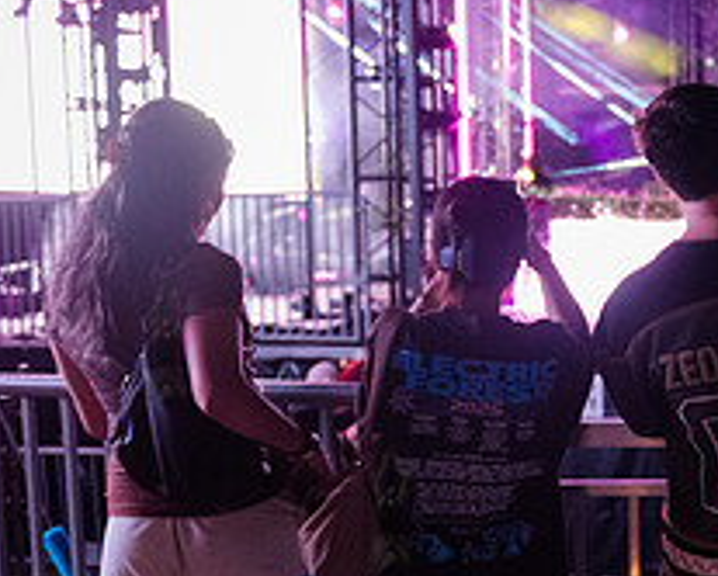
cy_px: 338
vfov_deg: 24.2
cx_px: 836
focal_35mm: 63
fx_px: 1340
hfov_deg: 26.9
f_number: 2.8
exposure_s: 1/200
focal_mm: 24
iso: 6400
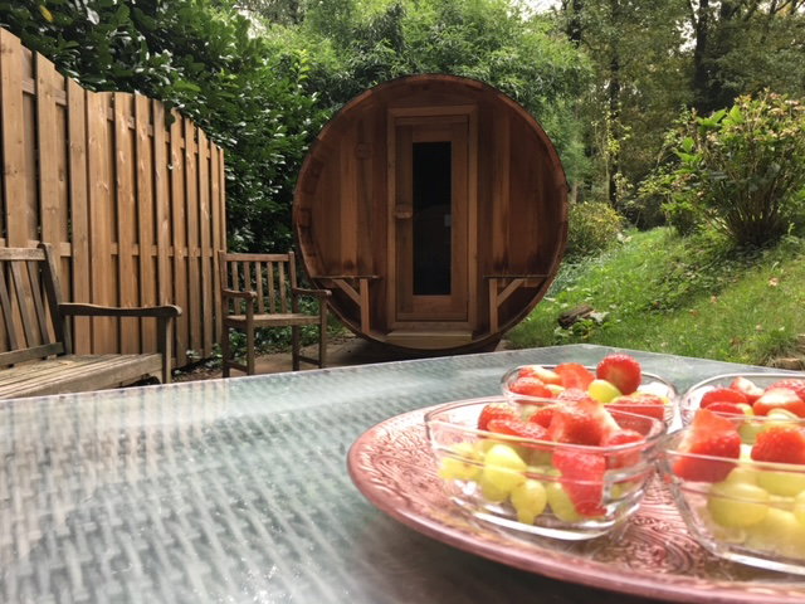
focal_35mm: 29
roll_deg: +1.0
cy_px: 302
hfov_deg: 61.7
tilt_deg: -2.9
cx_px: 402
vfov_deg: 48.2
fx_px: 674
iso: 32
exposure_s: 1/50
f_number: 2.2
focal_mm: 4.15
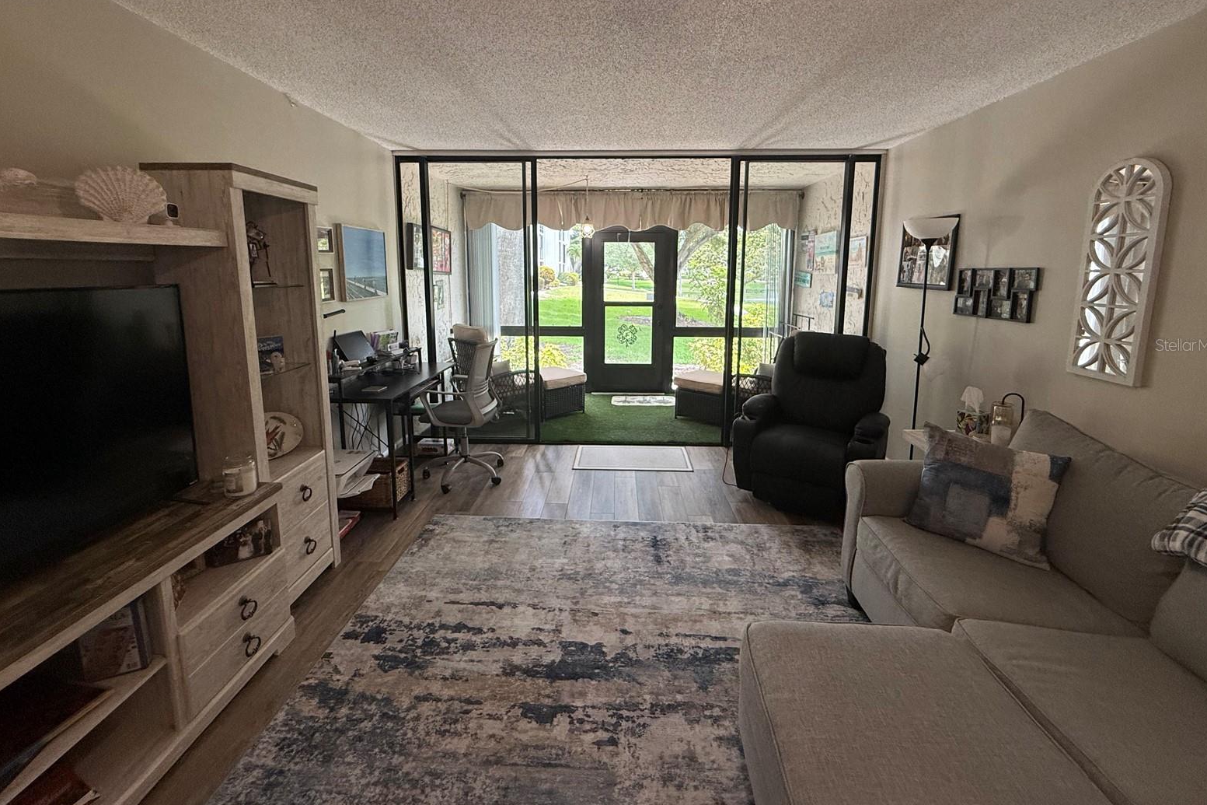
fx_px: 503
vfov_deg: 76.9
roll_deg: -0.3
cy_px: 345
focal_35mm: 15
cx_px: 607
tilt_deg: -8.3
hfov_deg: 100.4
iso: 250
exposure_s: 1/120
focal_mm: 2.22
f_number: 2.2
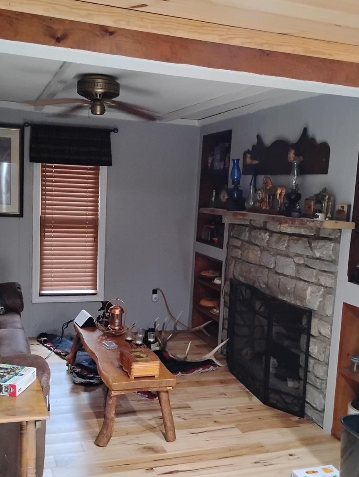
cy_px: 267
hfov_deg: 38.6
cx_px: 149
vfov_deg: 50.0
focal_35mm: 37
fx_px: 510
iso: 1959
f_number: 1.8
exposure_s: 1/24
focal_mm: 4.26
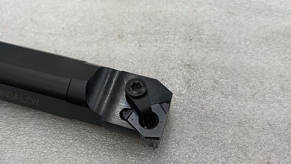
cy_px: 121
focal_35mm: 34
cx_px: 140
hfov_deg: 58.0
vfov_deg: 34.0
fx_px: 262
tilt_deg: -61.5
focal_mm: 4.25
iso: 100
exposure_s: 1/98
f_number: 1.8
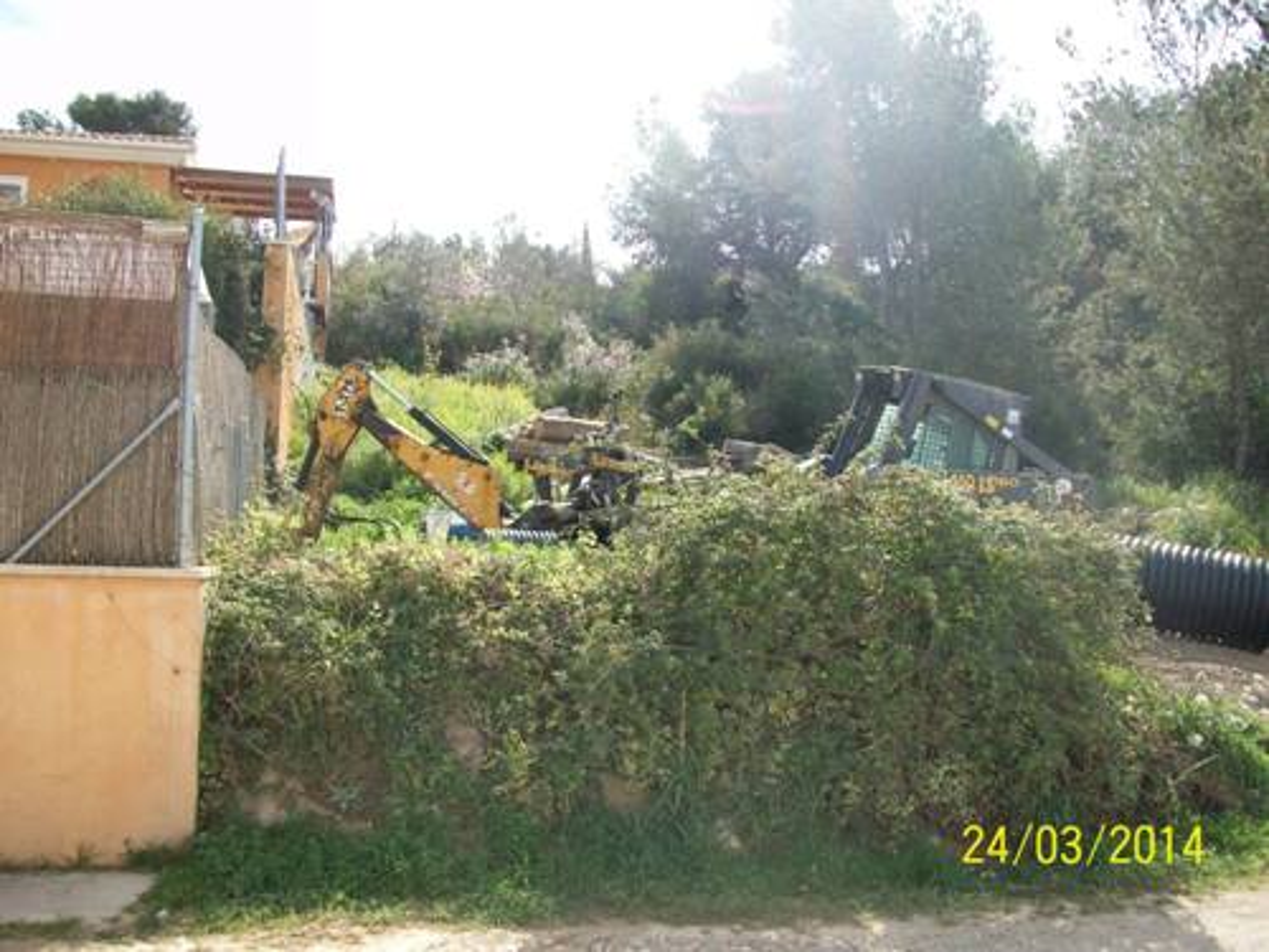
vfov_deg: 41.8
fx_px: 1246
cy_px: 476
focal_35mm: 34
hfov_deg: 54.0
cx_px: 634
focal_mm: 5.7
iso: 80
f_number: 2.8
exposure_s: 1/640
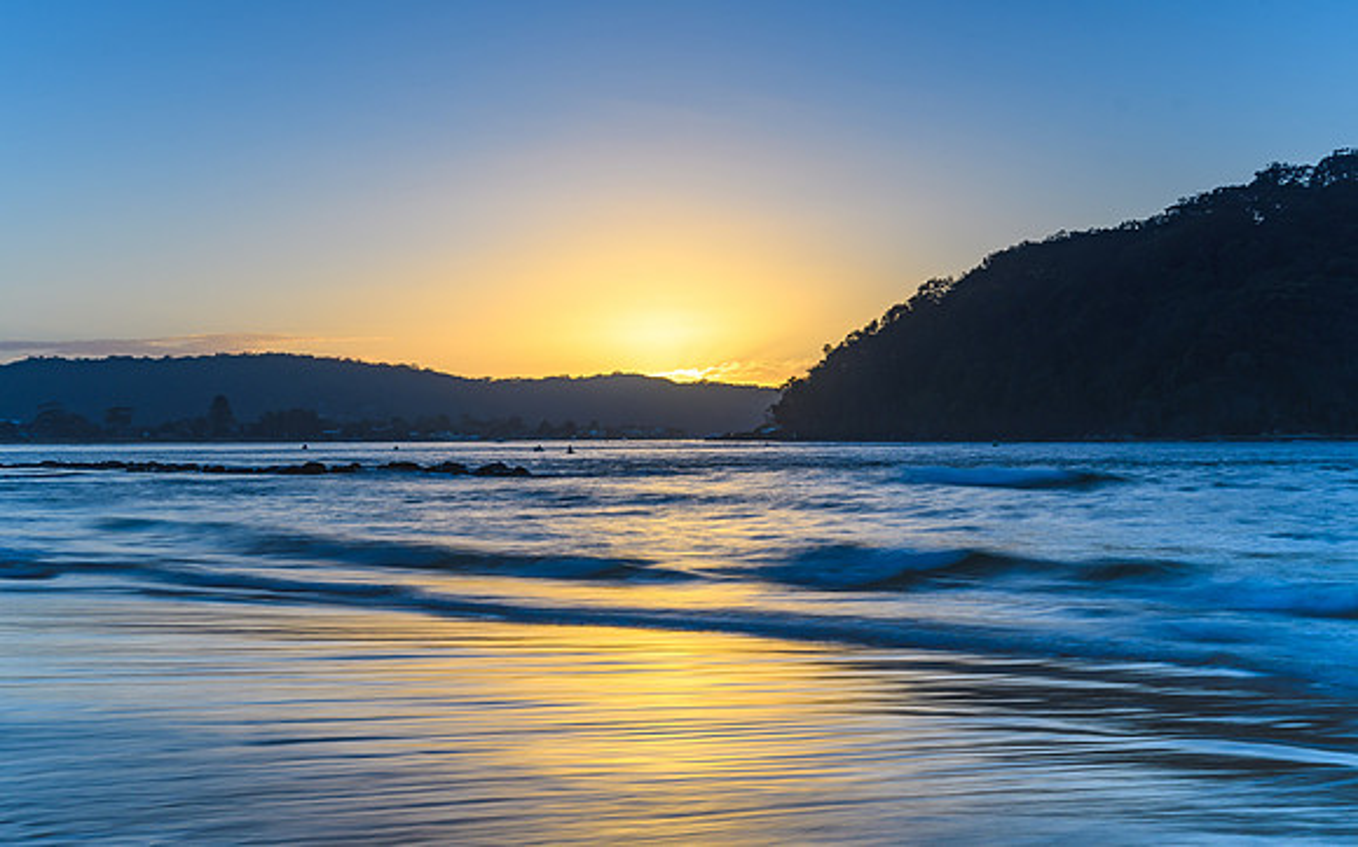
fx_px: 1814
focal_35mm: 49
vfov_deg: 26.3
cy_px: 395
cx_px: 680
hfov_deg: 41.0
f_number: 9
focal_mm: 32
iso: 50
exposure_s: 1/1.25
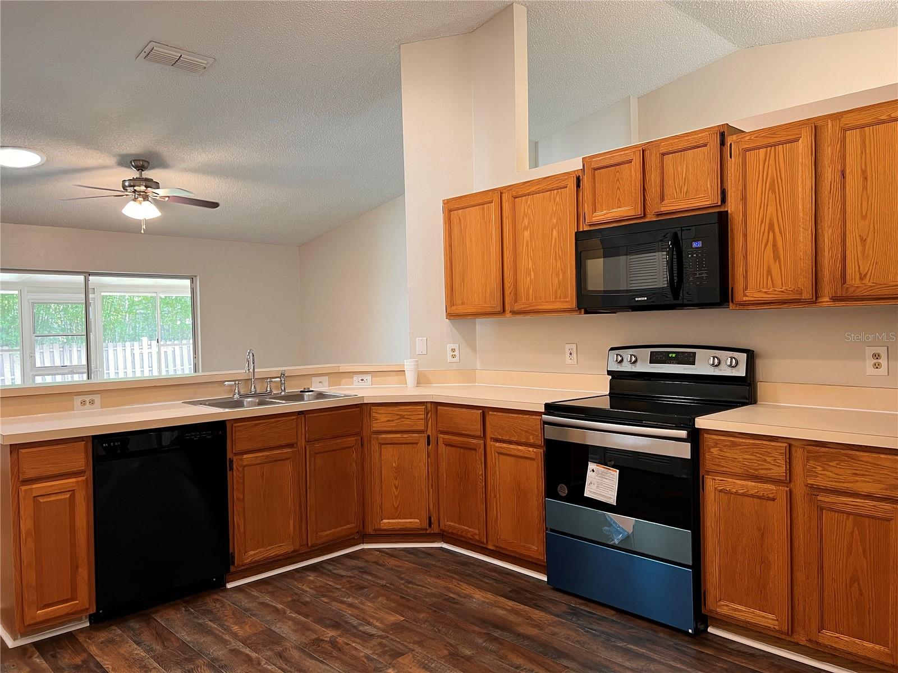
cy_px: 336
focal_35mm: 26
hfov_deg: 67.3
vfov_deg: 53.1
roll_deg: +1.1
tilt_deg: -1.9
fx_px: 674
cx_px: 449
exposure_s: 1/60
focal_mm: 5.7
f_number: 1.5
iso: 160
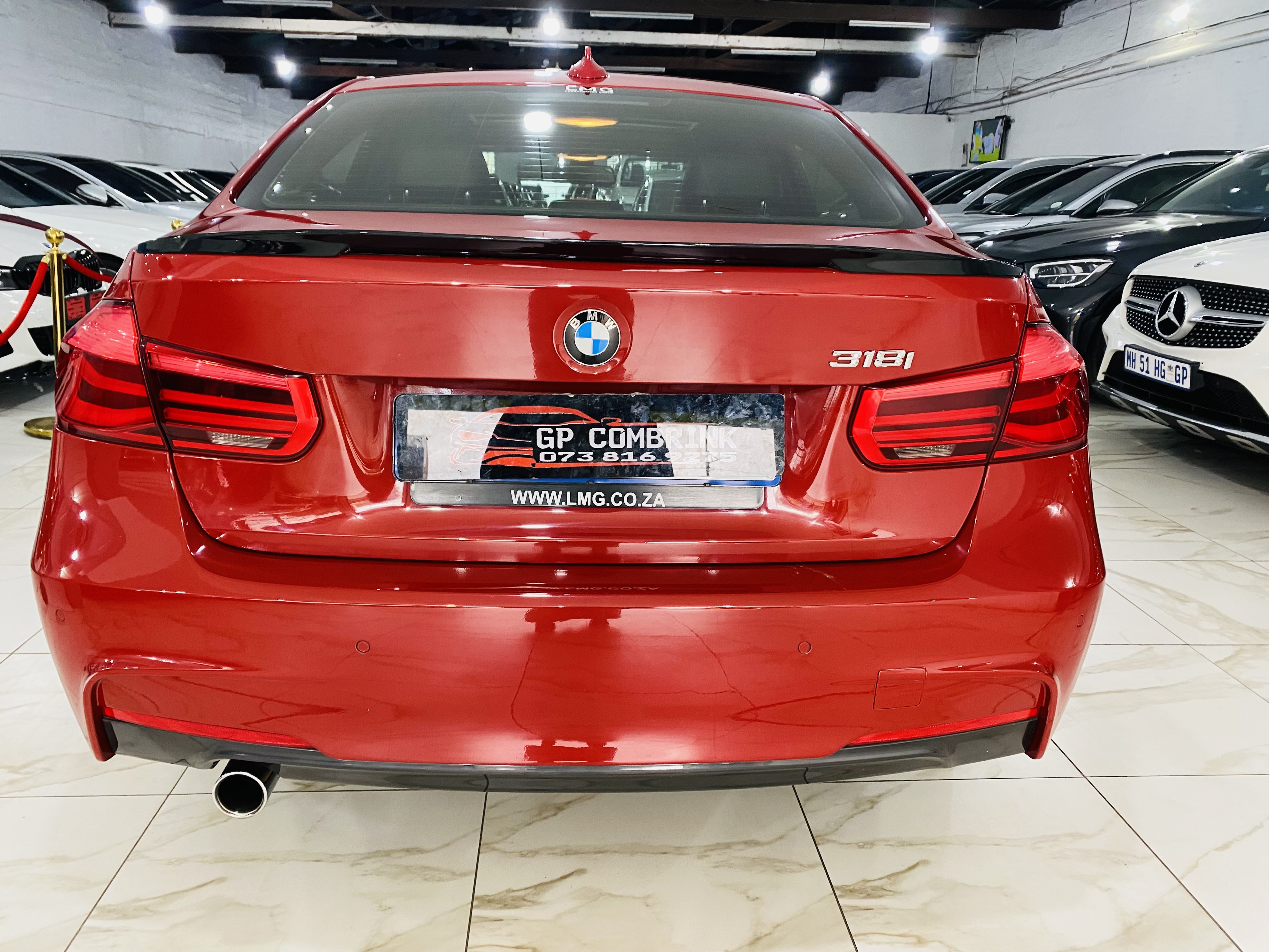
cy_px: 476
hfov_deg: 67.3
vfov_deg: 53.1
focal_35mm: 26
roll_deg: -2.6
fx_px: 953
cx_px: 634
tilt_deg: -16.5
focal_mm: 4.25
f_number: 1.8
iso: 160
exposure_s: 1/50
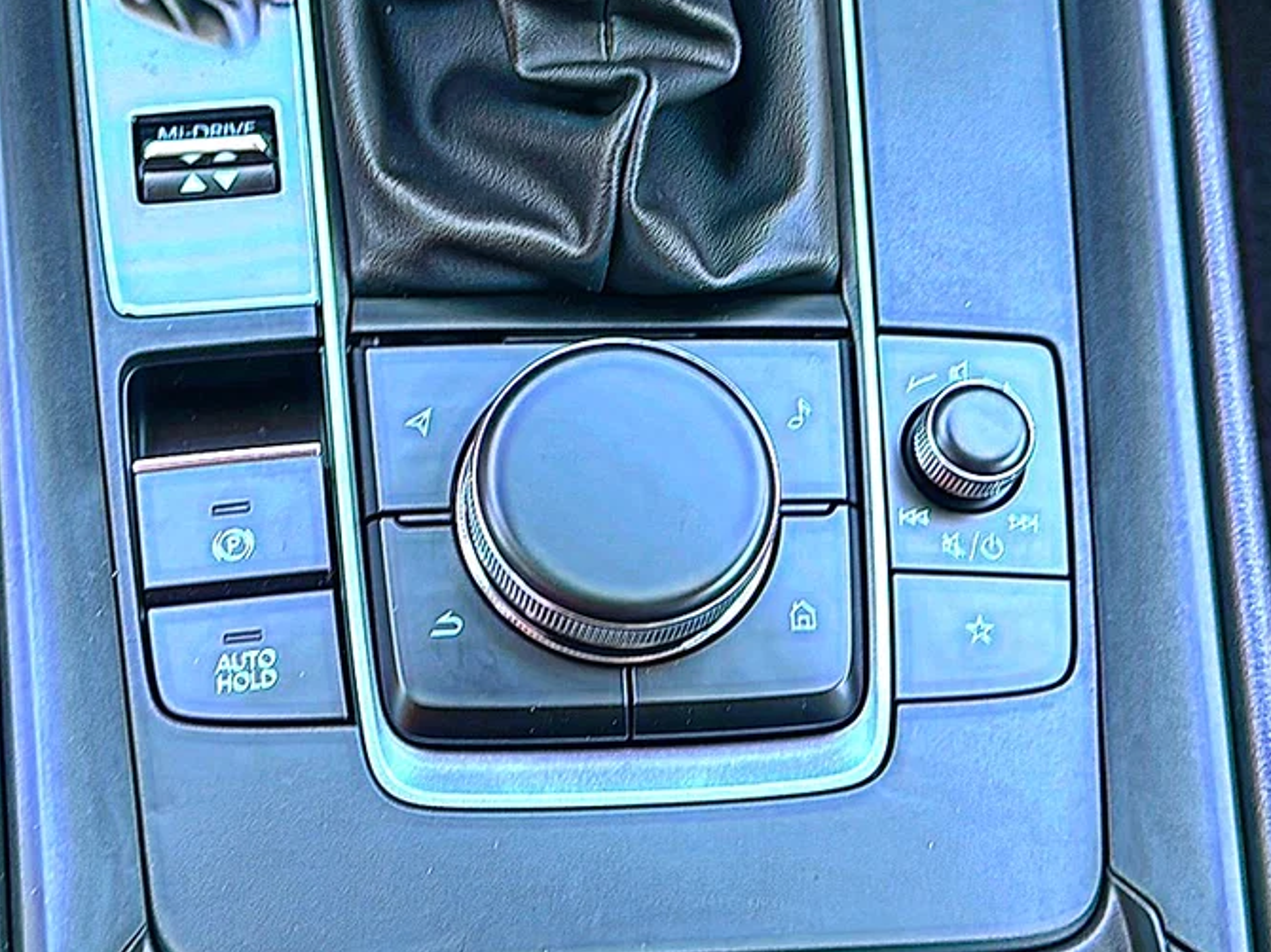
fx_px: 1688
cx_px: 620
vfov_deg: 31.5
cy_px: 481
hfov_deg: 41.2
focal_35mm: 46
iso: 80
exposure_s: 1/40
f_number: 1.78
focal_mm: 6.86
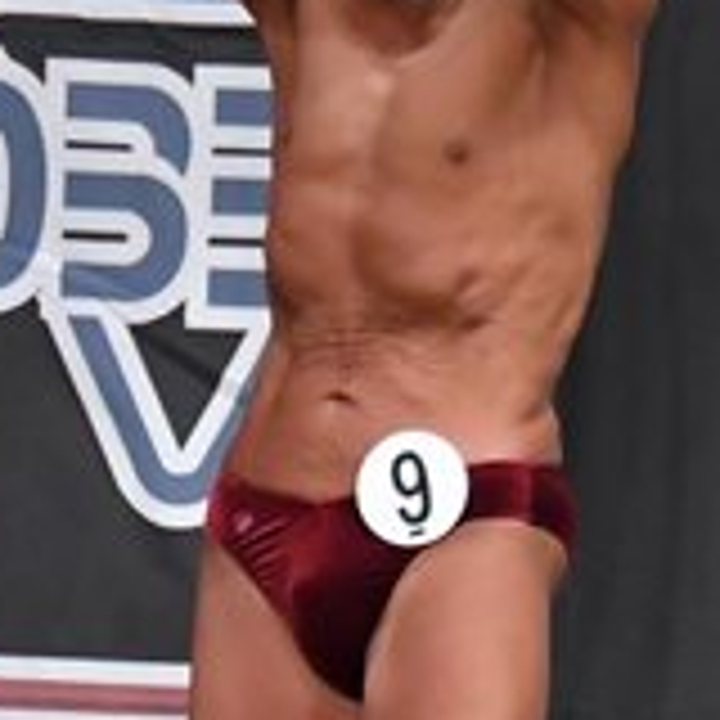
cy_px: 626
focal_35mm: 894
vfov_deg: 2.0
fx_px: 21038
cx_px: -124
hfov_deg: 2.0
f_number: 5.6
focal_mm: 145
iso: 5000
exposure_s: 1/400
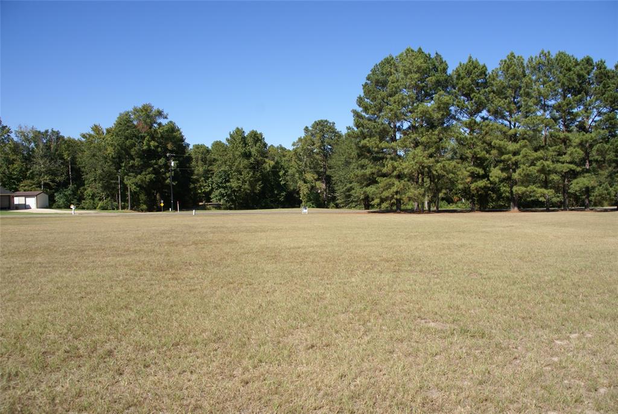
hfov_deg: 67.3
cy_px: 207
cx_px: 309
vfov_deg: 48.0
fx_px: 464
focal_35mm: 27
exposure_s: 1/125
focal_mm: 18
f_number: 10
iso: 100
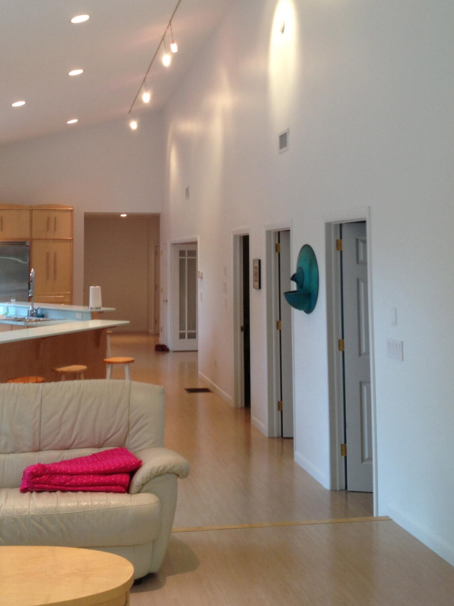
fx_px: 805
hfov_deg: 31.4
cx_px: 184
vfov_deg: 40.9
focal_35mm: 46
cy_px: 217
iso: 50
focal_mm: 4.28
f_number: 2.4
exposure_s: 1/23
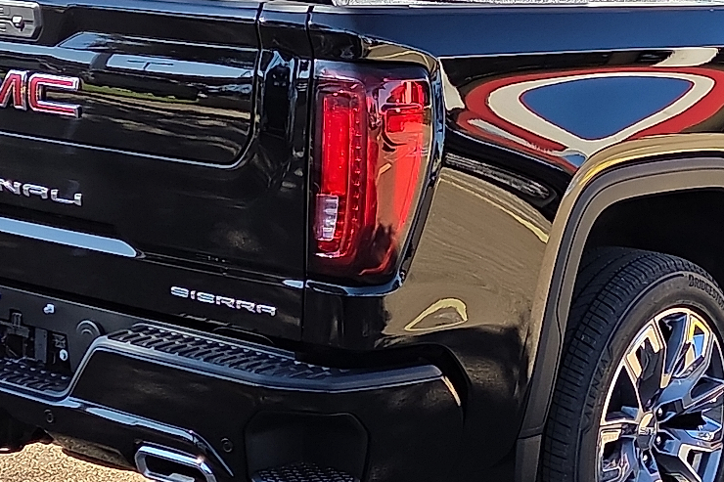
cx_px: 469
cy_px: 145
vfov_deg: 15.1
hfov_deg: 22.6
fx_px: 1809
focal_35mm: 90
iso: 25
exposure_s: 1/1000
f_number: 1.8
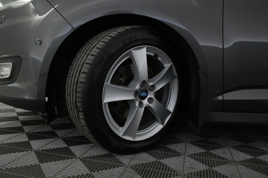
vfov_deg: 41.7
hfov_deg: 59.5
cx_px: 134
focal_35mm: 32
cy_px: 89
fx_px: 234
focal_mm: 21
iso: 2500
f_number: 5.6
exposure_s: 1/125
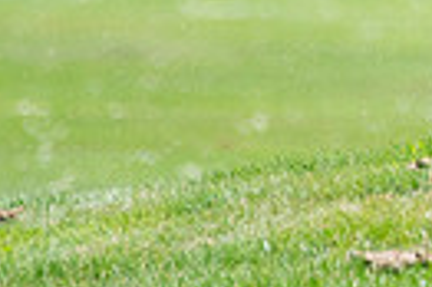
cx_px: 927
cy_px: -299
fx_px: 39766
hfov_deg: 0.6
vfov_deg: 0.4
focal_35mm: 3318
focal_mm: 500
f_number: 6.3
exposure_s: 1/1250
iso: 640
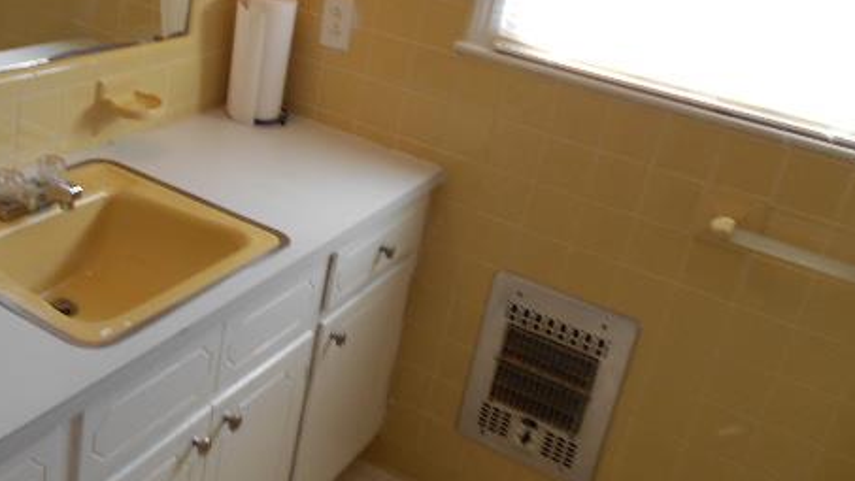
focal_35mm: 40
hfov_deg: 49.5
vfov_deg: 29.4
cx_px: 281
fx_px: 907
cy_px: 134
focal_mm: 4.6
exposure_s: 1/30
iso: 100
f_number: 3.2
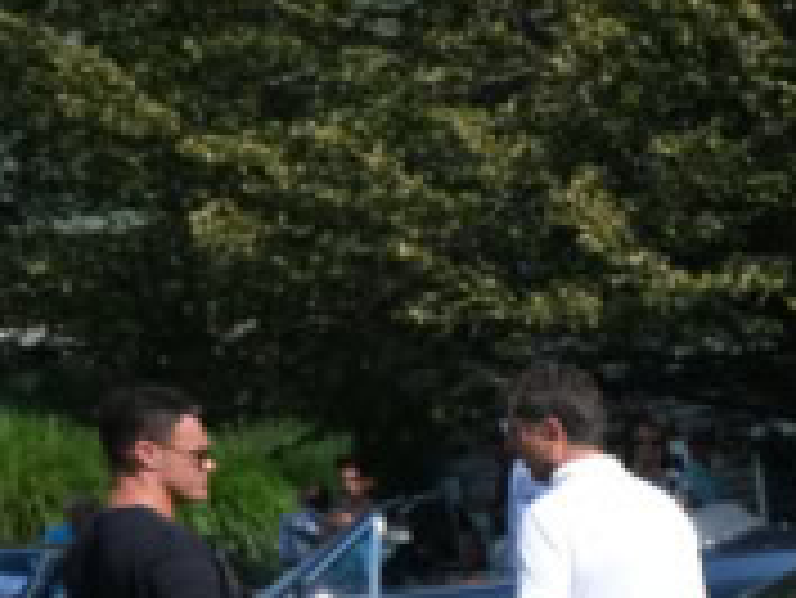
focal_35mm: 104
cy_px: 1063
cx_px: 1754
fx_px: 2393
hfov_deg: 14.4
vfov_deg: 13.0
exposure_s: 1/1250
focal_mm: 16
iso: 200
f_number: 4
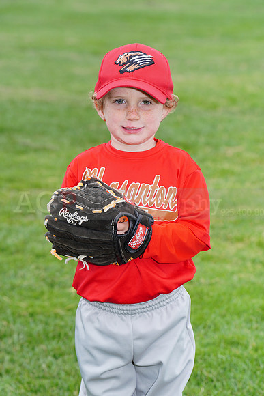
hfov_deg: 6.9
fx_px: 2199
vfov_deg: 10.3
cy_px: 198
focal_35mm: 200
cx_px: 132
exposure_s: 1/200
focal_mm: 200
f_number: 9
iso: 200
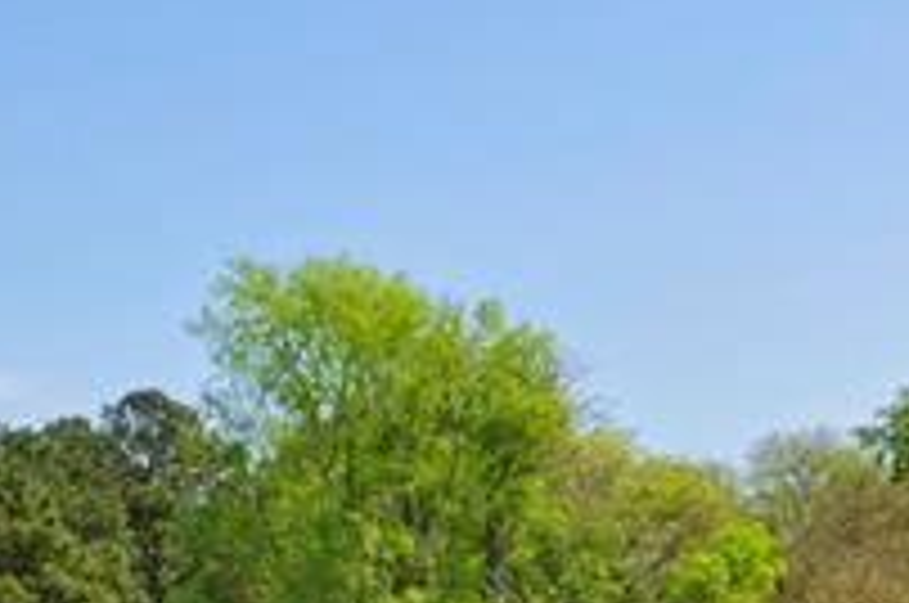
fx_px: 2874
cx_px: 90
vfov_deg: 11.8
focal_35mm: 114
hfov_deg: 17.7
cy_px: 648
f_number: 10
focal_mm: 24
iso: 100
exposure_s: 1/160
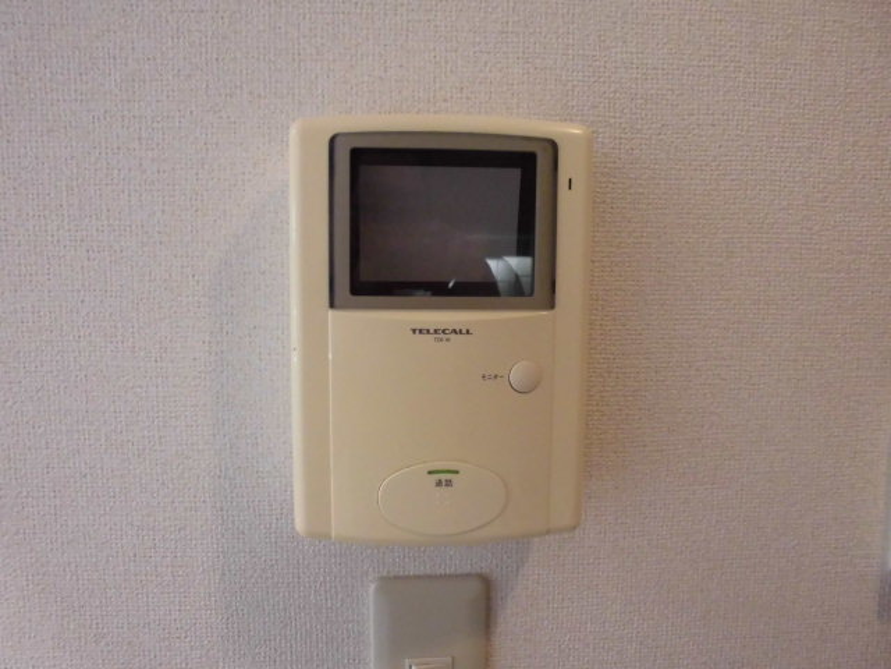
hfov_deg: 67.3
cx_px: 446
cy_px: 334
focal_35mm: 26
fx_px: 669
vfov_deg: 53.1
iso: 400
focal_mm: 4.6
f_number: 3.5
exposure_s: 1/60
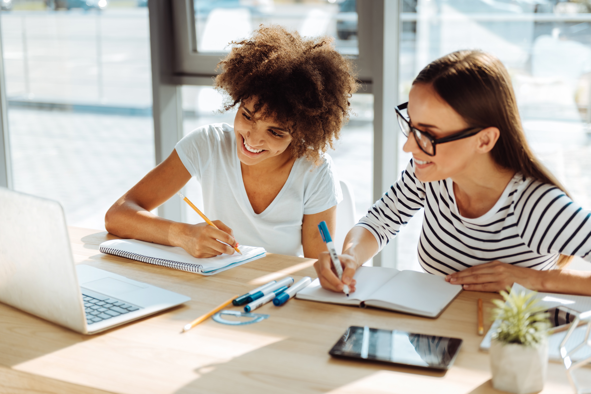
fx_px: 920
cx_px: 296
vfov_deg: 24.2
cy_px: 197
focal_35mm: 56
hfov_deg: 35.6
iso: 250
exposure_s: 1/500
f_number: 2.8
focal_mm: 56
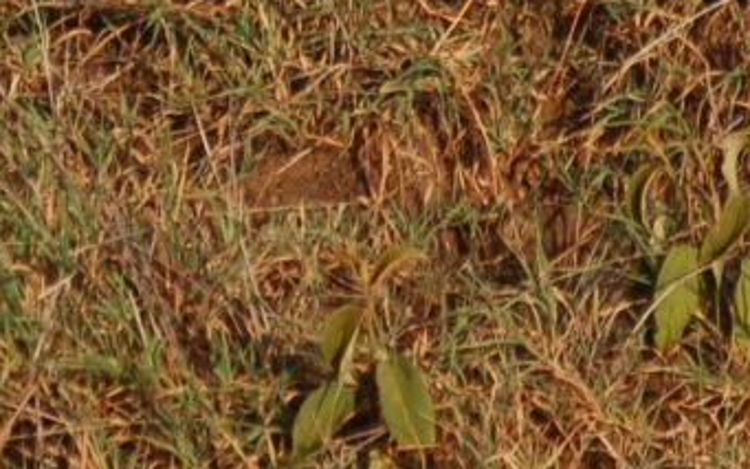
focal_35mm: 502
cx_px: 490
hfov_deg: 4.2
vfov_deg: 2.6
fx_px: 10259
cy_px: -683
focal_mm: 70
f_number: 6.3
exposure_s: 1/640
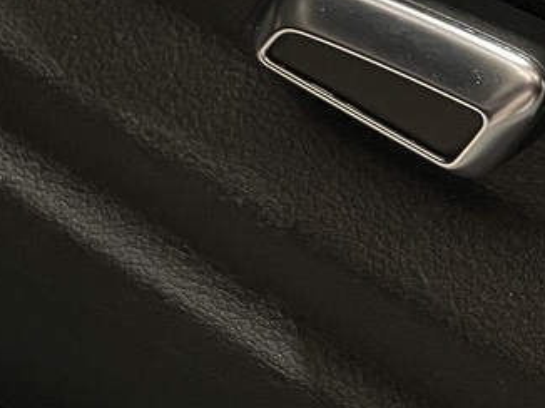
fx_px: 1809
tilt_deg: -35.5
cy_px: -27
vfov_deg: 12.7
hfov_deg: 17.1
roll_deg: -3.6
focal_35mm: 115
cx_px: 390
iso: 500
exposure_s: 1/25
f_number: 1.6
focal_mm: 4.2
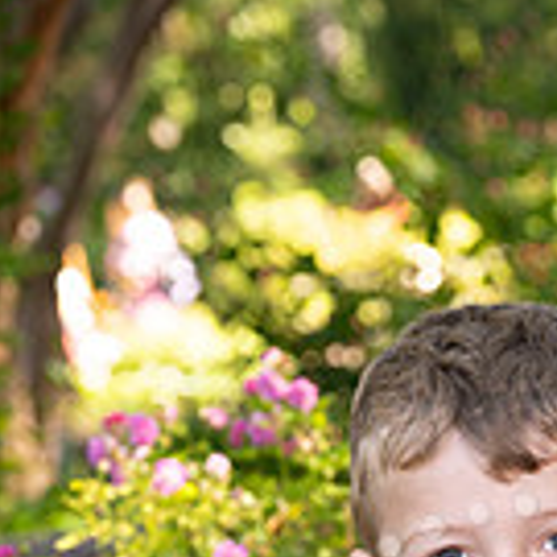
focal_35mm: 223
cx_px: 565
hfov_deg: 7.8
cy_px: 875
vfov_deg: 7.7
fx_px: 4060
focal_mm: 79
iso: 320
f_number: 5.6
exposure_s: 1/200
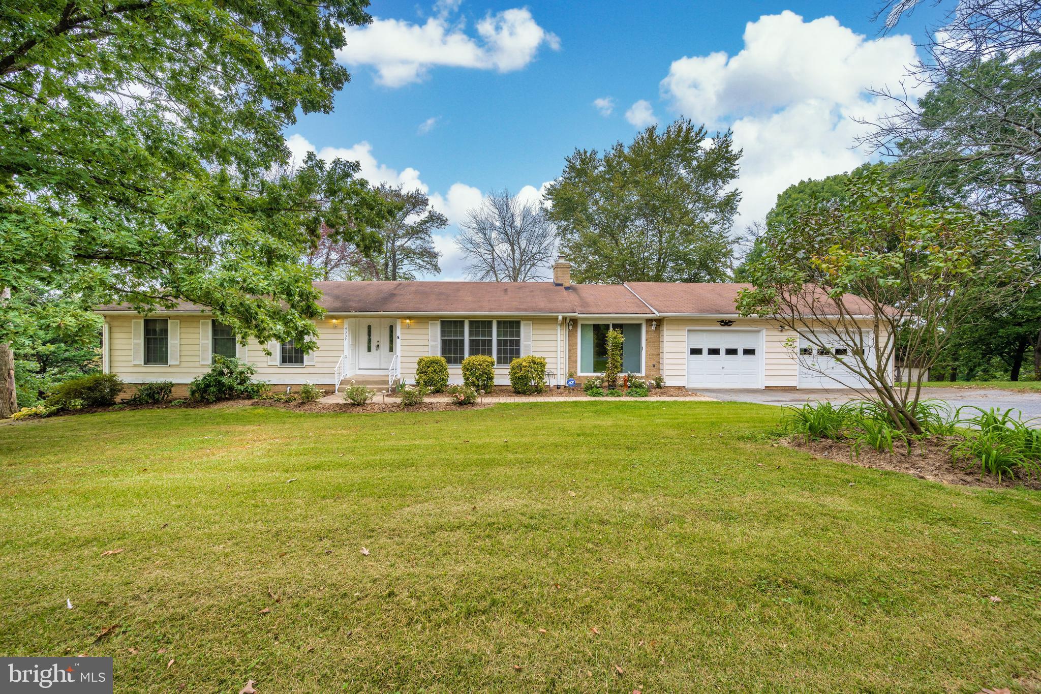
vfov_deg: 81.2
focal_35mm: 14
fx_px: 405
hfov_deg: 104.3
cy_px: 347
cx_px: 520
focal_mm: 14
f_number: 8
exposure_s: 1/25
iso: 64
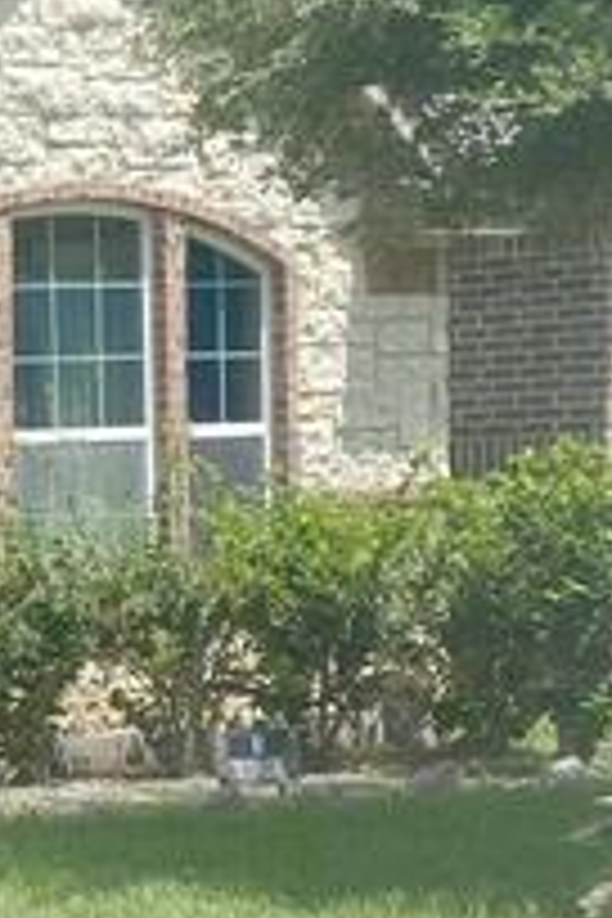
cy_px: 598
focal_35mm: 136
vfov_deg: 15.1
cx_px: -1098
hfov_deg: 8.7
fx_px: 3468
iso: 32
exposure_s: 1/2817
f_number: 1.8
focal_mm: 4.25
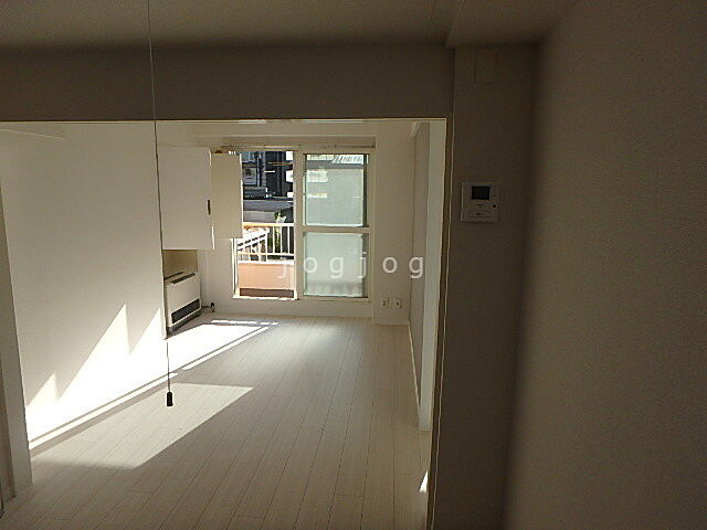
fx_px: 429
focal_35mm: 21
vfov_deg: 63.4
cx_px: 354
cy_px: 265
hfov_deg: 79.0
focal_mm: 3.7
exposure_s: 1/400
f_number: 3.5
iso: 125
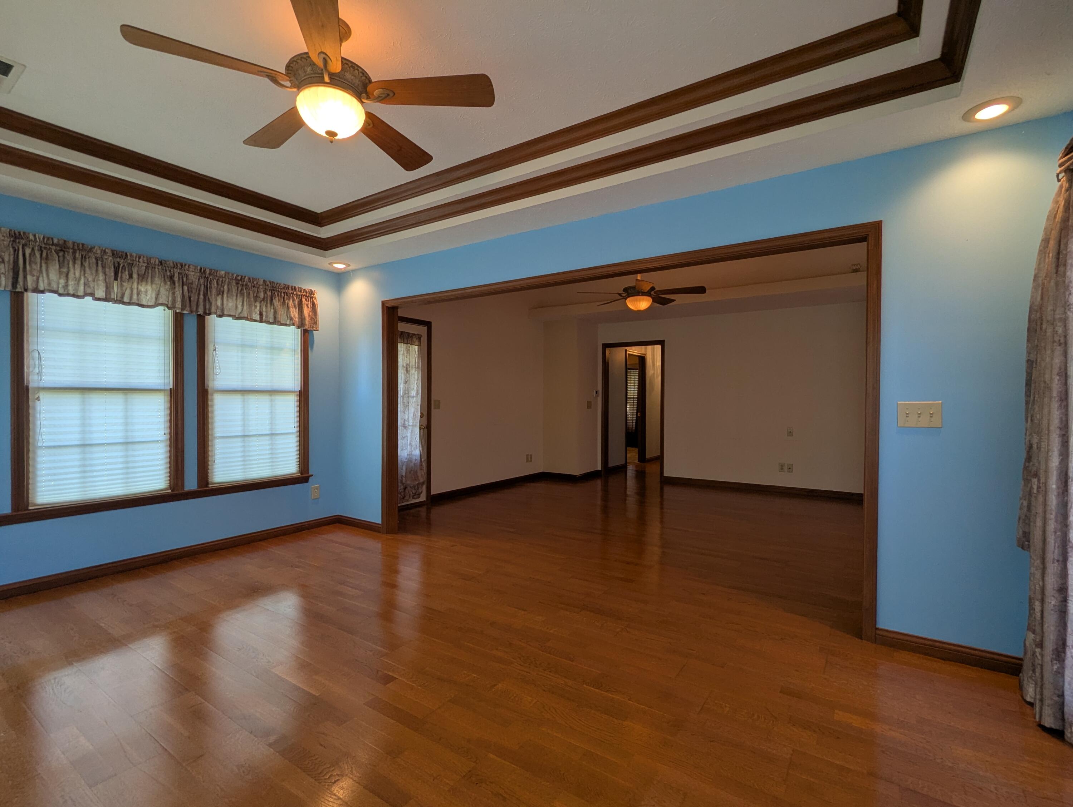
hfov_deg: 94.4
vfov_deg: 78.2
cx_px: 536
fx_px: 497
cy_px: 404
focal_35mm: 16
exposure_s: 1/60
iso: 66
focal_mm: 2.35
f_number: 2.2
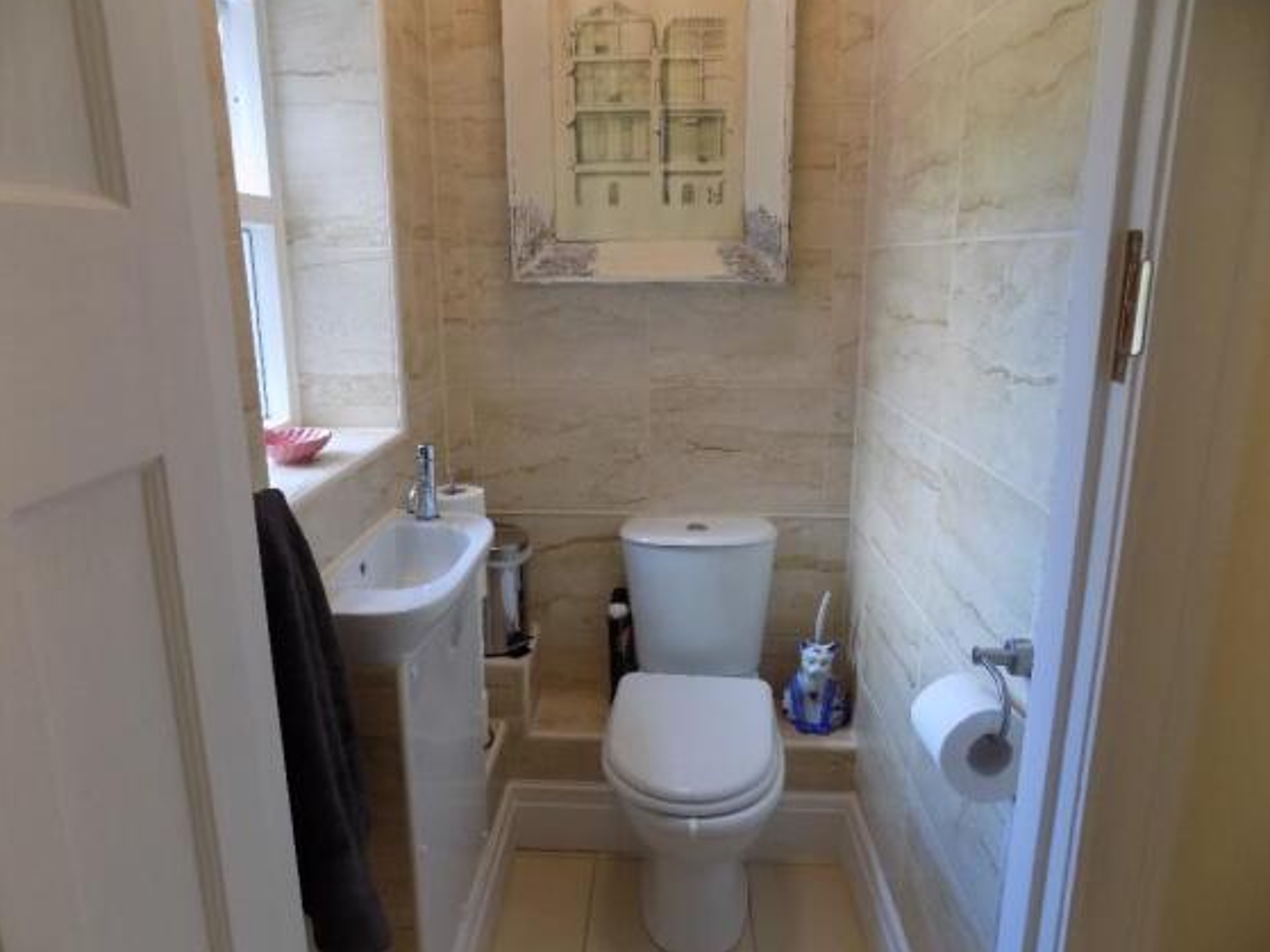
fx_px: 880
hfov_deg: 71.6
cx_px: 621
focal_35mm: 24
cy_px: 469
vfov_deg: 56.8
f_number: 3.1
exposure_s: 1/30
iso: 180
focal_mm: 4
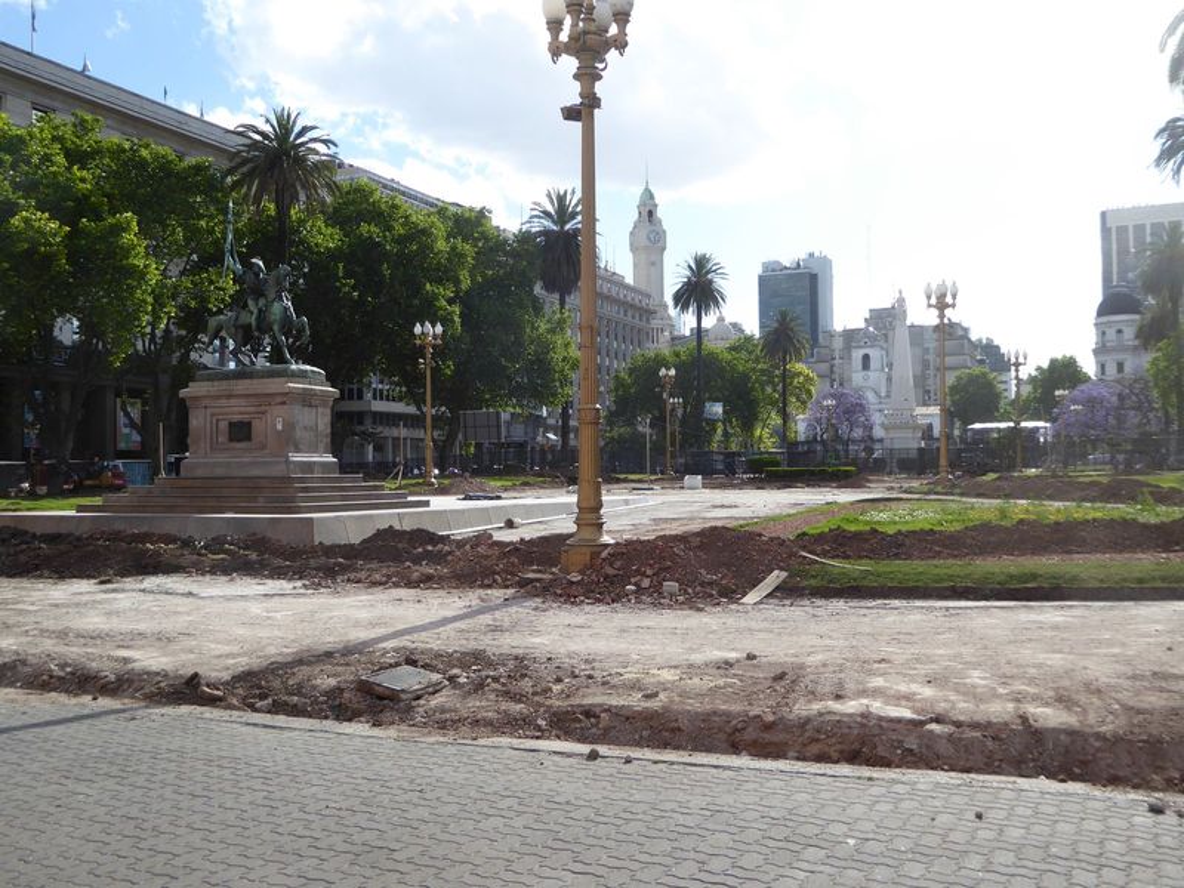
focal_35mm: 34
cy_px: 444
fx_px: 1163
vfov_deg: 41.8
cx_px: 592
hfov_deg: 54.0
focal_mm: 5.8
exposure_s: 1/500
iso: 80
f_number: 3.6
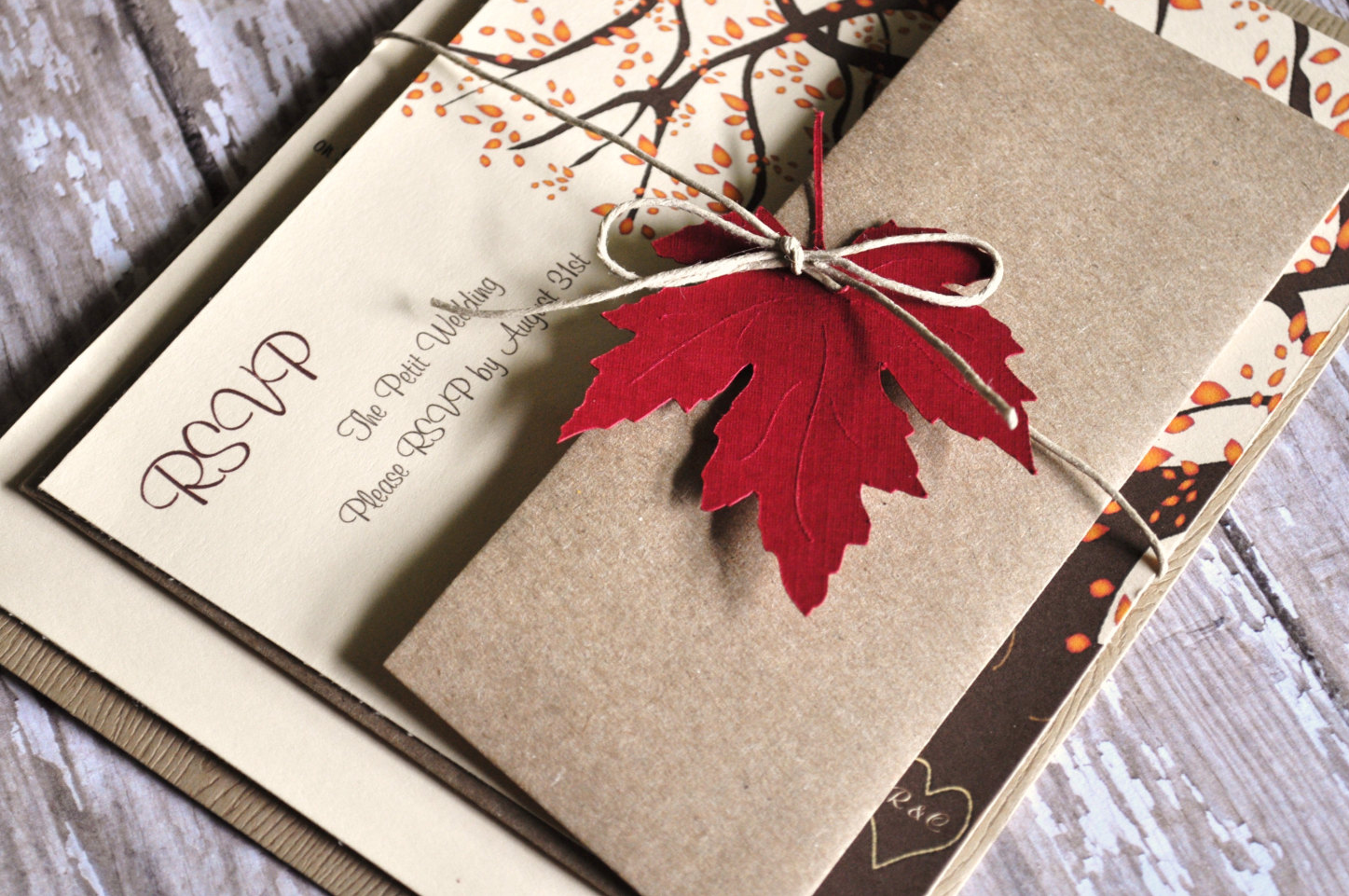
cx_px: 654
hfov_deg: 23.8
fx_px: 3201
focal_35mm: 86
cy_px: 433
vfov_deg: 15.9
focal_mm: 55
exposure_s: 1/60
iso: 560
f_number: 5.6
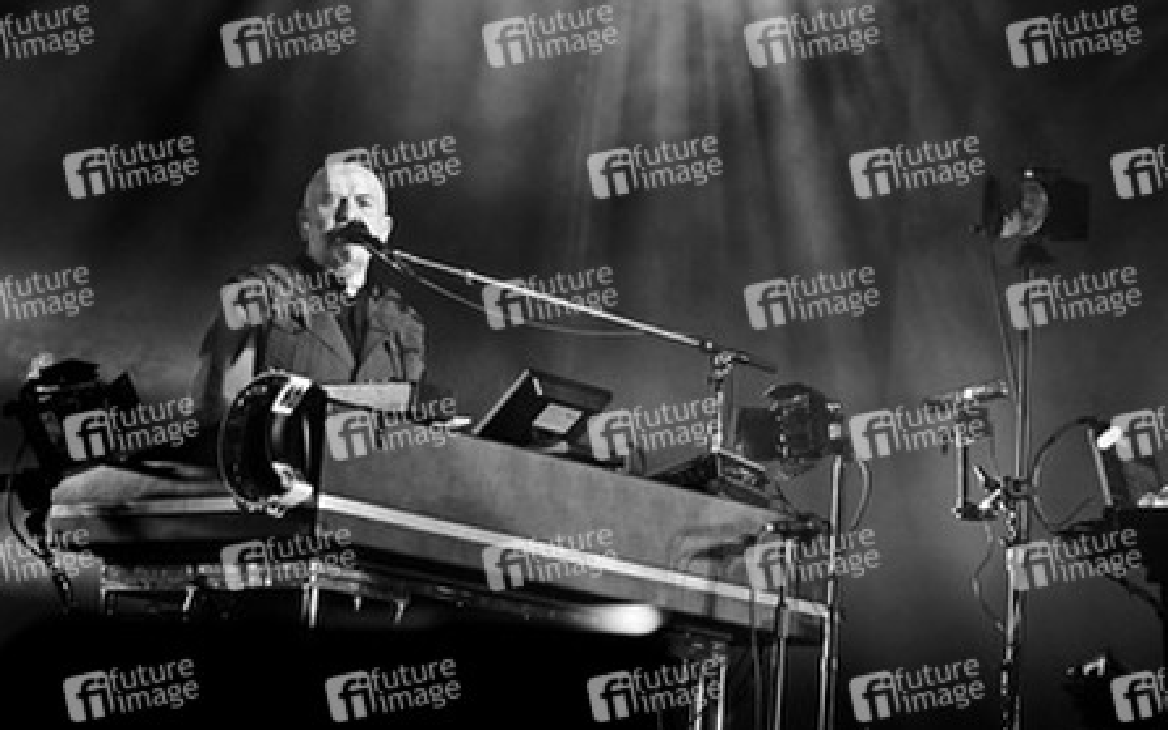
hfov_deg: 19.3
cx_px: 584
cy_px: 364
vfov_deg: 12.1
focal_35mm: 108
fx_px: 3439
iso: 1600
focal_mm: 70
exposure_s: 1/320
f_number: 2.8
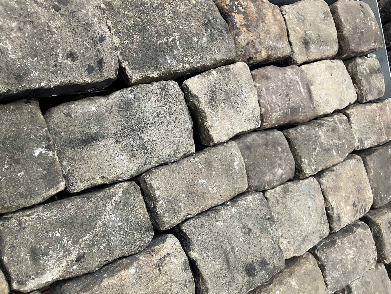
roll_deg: -7.8
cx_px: 196
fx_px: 316
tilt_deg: -33.2
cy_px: 147
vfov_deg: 49.7
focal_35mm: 28
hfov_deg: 63.4
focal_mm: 3.99
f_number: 1.8
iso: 100
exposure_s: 1/60
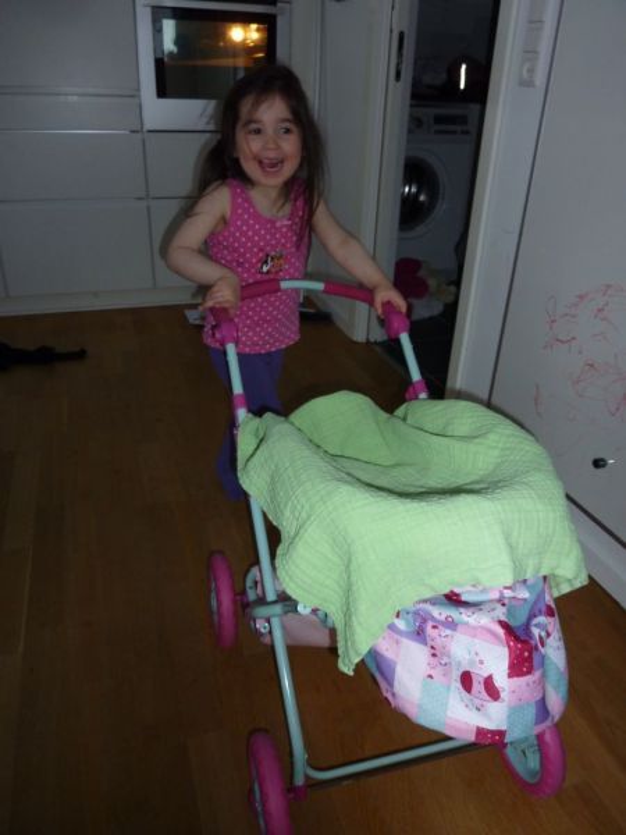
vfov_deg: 69.4
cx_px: 313
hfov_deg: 54.9
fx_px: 603
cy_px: 418
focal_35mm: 25
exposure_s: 1/125
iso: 100
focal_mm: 4.1
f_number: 3.3
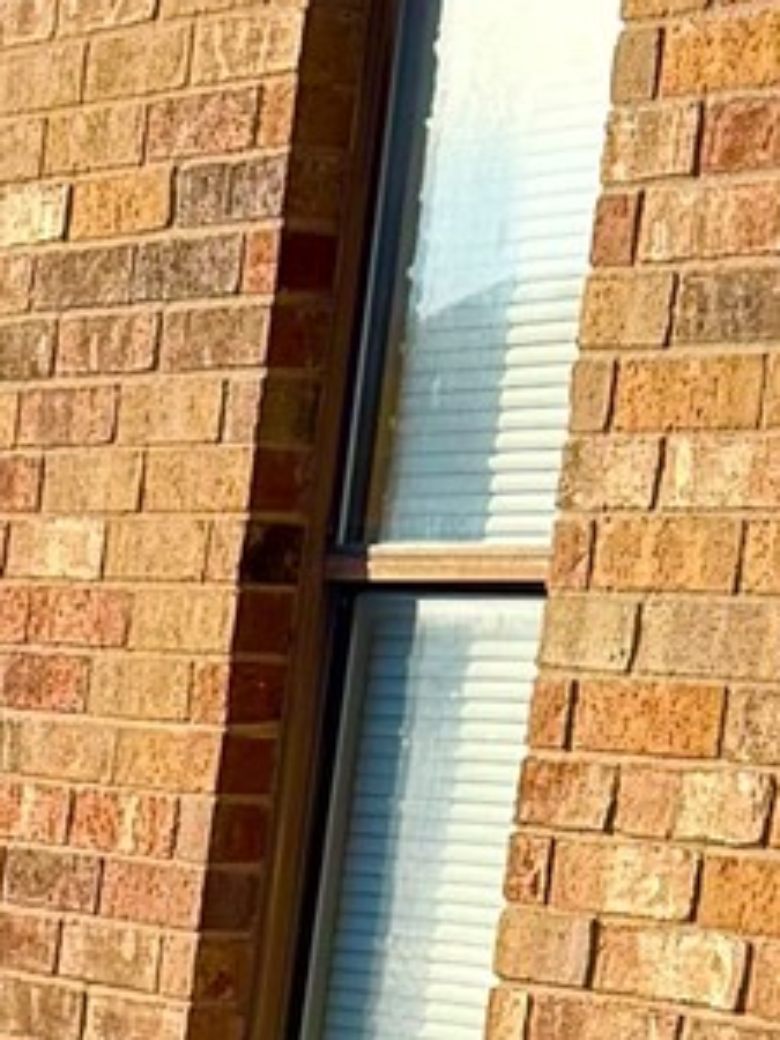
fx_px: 4927
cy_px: 1959
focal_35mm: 164
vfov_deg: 11.1
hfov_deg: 8.5
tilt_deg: -15.5
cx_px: -905
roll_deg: -2.9
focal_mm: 6.76
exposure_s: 1/3584
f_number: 1.78
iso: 80
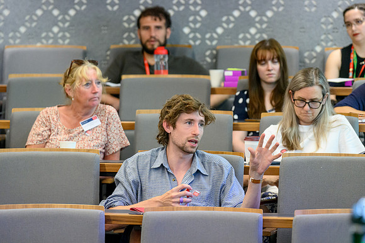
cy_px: 122
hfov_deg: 9.1
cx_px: 182
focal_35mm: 226
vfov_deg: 6.1
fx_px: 2294
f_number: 2.8
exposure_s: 1/200
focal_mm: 150
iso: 4000
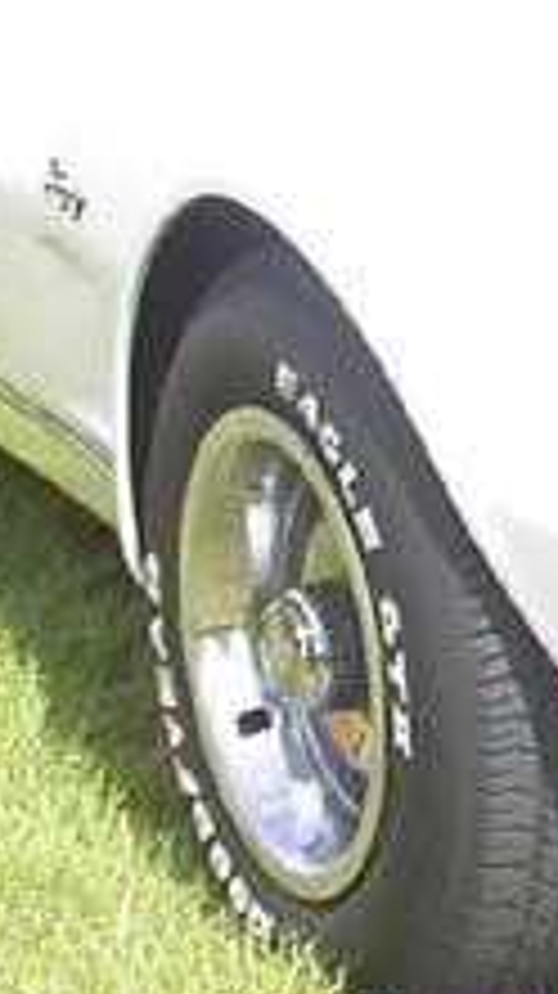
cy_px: 193
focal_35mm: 192
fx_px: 5060
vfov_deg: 11.2
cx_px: 981
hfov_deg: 6.2
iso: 100
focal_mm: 7.85
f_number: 2.6
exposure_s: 1/1000
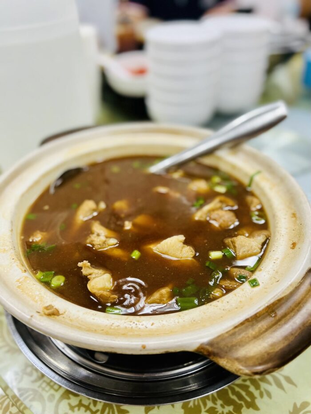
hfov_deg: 53.1
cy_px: 207
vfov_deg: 67.3
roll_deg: +1.6
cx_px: 156
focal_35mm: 26
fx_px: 311
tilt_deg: -38.0
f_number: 1.5
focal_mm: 5.7
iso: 160
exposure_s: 1/50
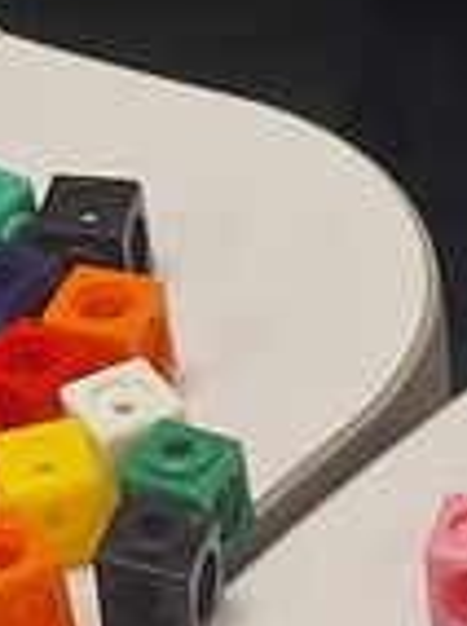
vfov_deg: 9.5
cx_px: 678
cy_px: 1834
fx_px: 2995
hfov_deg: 8.7
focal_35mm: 166
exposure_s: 1/120
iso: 50
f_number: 1.8
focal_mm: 5.54
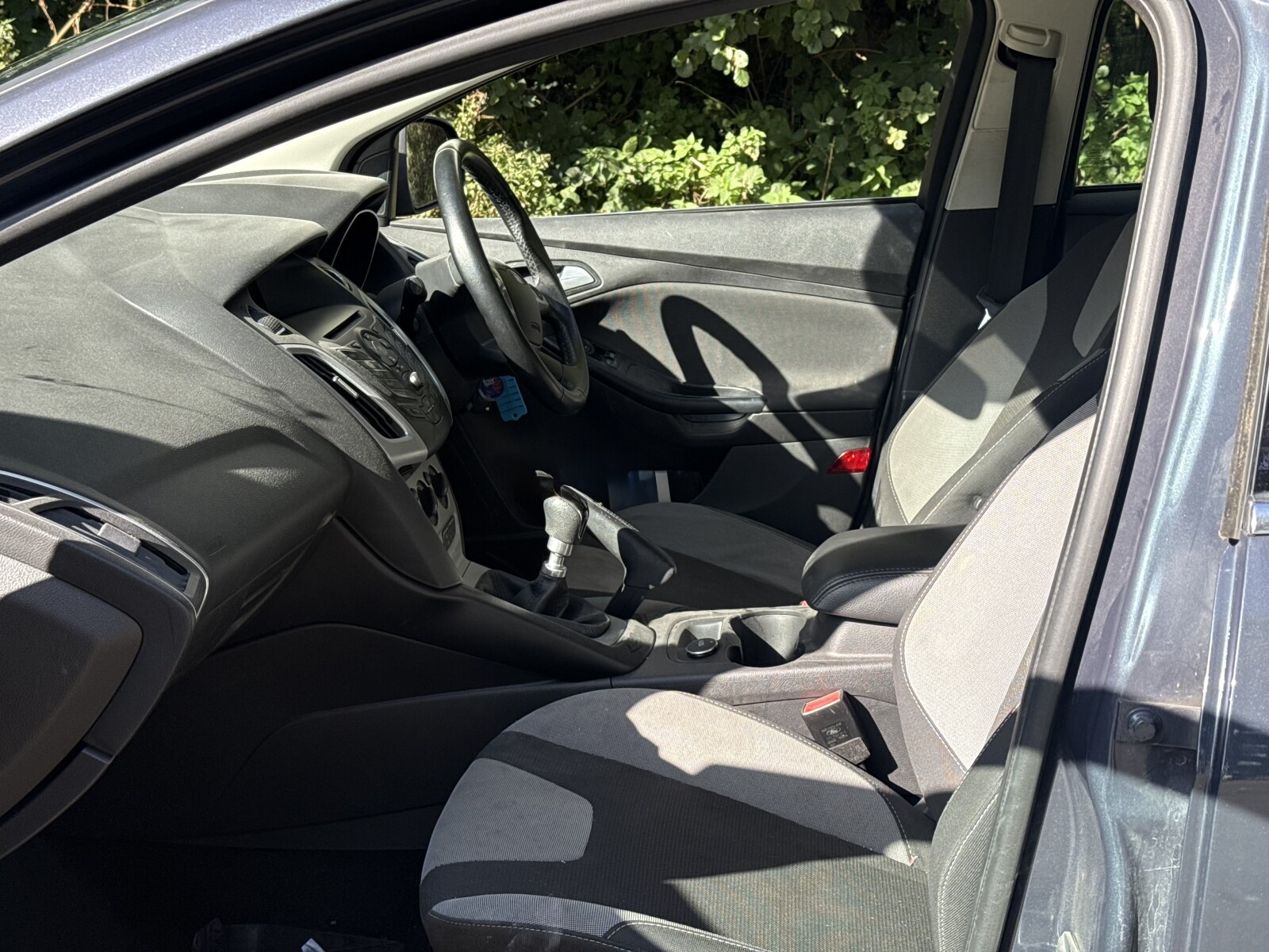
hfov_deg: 39.7
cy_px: 476
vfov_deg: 30.3
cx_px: 634
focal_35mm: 48
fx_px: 1760
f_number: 1.78
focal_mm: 6.76
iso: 100
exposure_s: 1/846
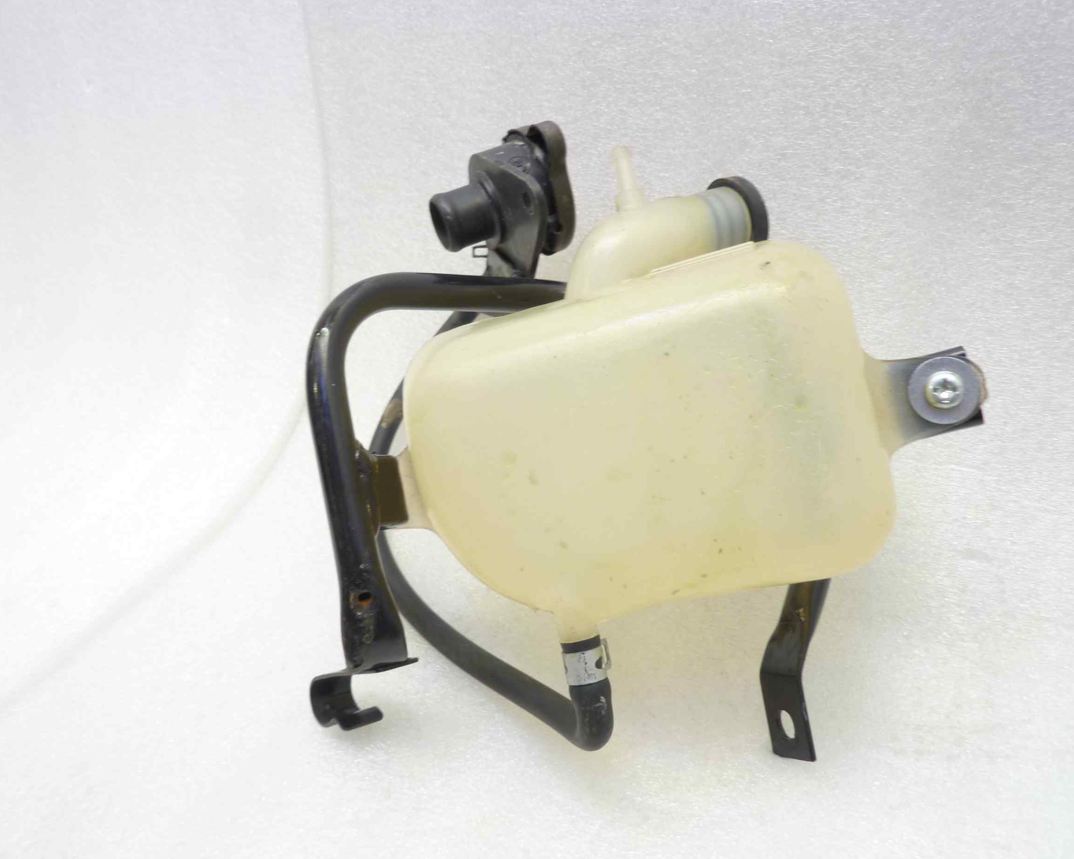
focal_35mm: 27
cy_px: 438
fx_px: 858
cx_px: 539
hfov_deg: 64.1
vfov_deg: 53.2
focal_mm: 4.1
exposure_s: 1/10
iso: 80
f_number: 3.3
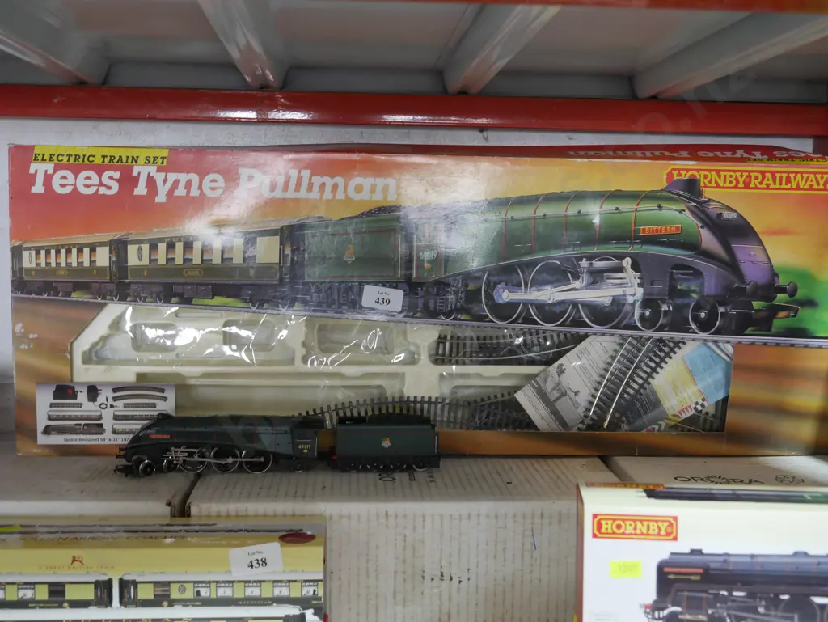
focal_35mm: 40
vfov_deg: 36.0
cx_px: 414
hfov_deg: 46.8
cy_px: 311
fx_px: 957
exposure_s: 1/60
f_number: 4.4
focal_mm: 20
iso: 800
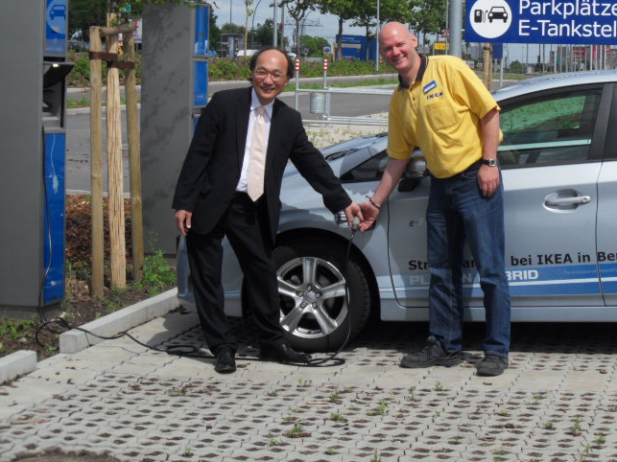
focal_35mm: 86
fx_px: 1533
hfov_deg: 22.5
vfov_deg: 17.1
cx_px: 486
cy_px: 118
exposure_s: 1/250
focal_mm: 9.9
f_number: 9.2
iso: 80
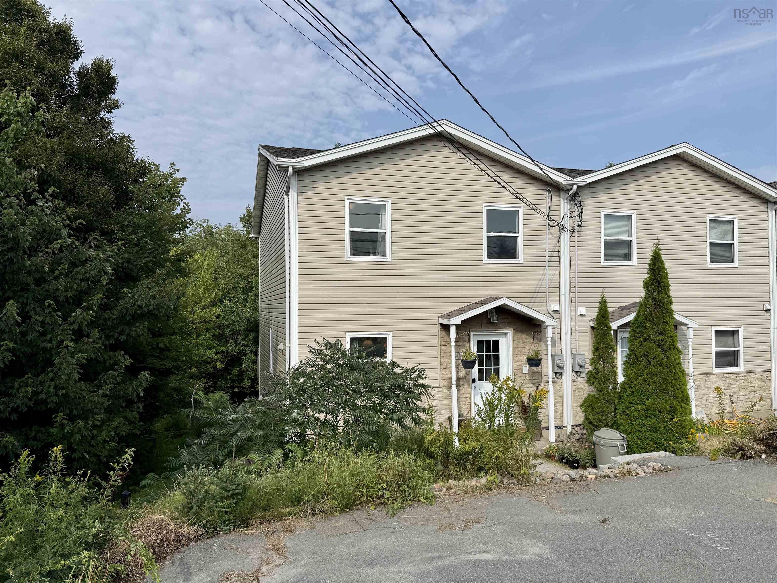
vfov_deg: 56.8
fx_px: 539
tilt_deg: +2.2
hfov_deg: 71.6
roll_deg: -0.1
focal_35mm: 24
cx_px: 388
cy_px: 292
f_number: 1.78
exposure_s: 1/5319
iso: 80
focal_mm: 6.76
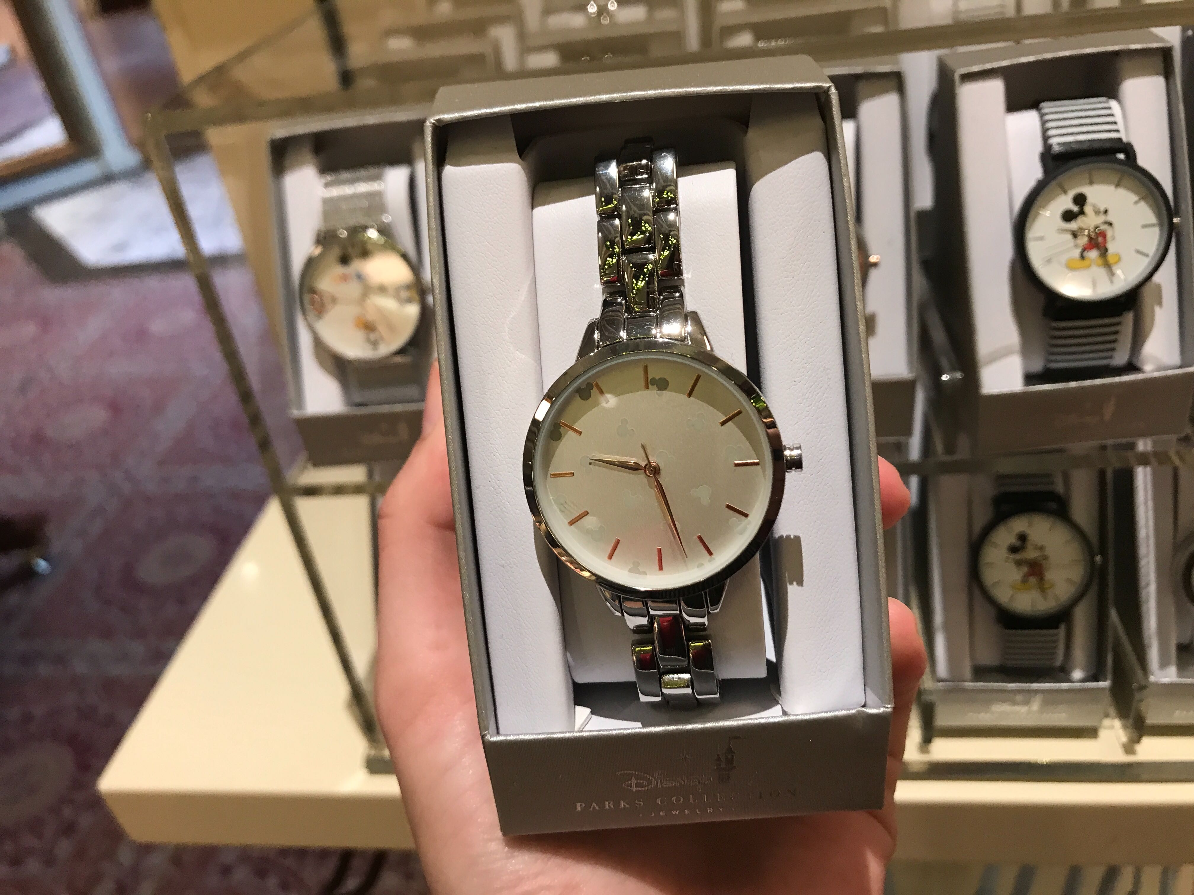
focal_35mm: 28
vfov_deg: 49.7
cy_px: 448
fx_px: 966
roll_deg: +9.2
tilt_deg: -33.3
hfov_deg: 63.4
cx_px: 597
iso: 40
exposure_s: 1/15
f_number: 1.8
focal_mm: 3.99
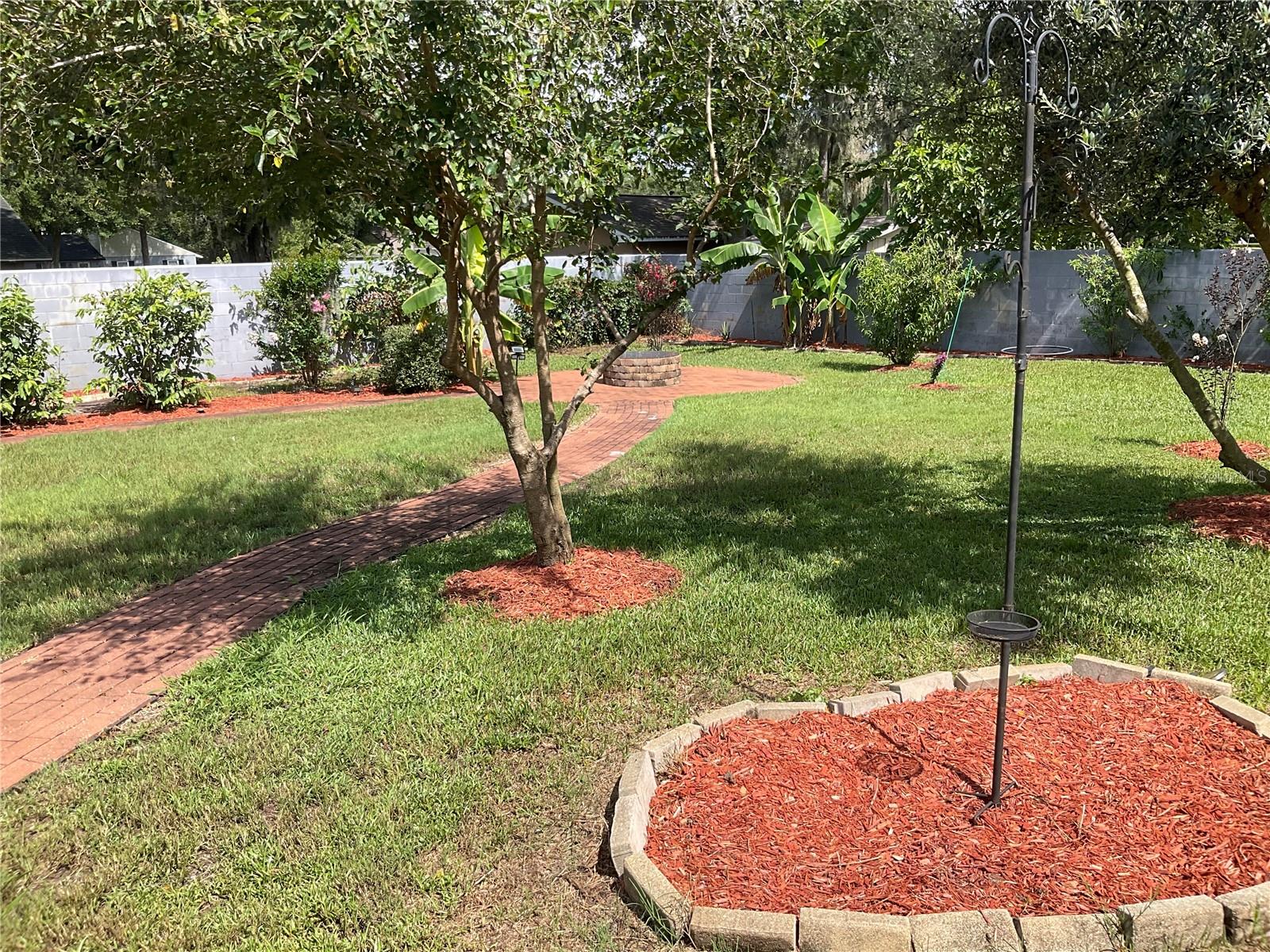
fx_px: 1064
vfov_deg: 48.2
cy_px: 476
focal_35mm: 29
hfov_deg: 61.7
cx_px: 635
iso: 16
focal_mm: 3
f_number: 1.8
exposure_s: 1/1035
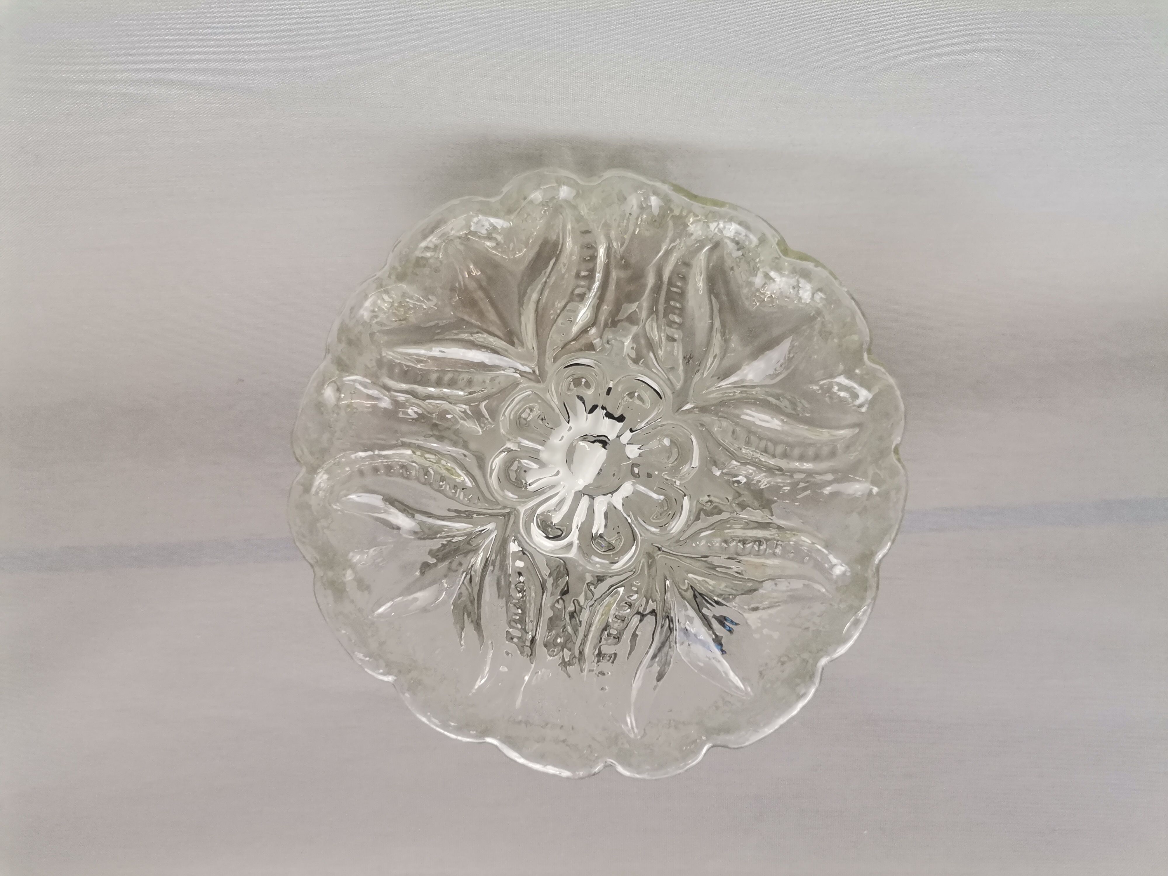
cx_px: 584
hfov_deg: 67.3
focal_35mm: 26
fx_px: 877
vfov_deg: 53.1
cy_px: 438
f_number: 1.8
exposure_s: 1/100
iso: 160
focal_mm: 4.75
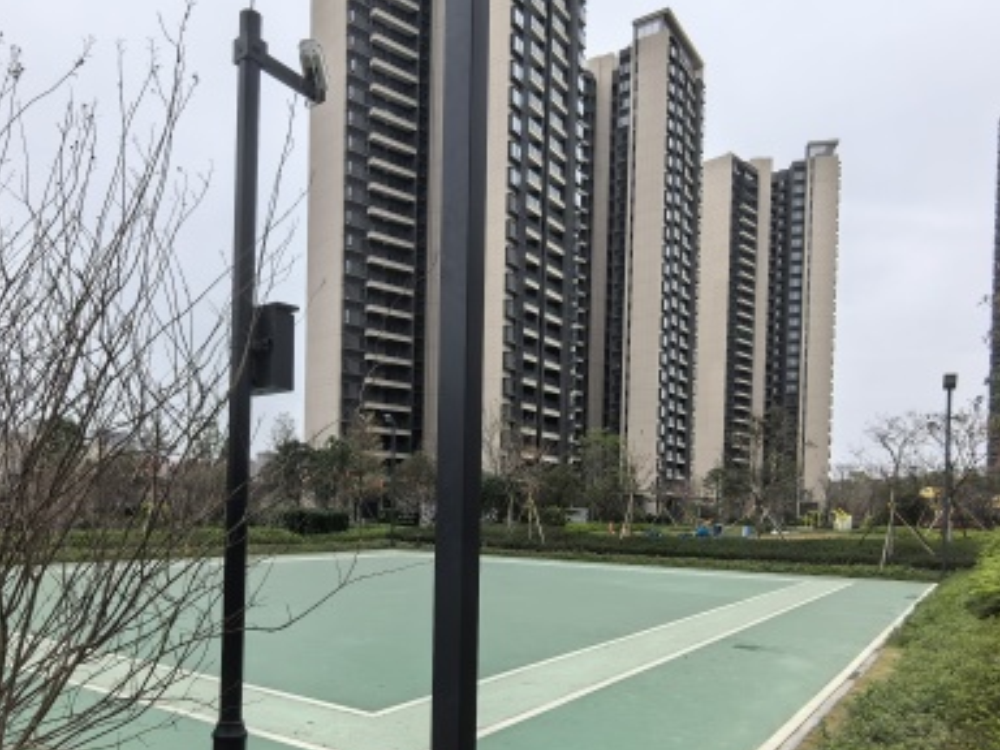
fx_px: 751
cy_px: 523
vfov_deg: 51.7
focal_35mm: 26
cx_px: 400
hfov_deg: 66.7
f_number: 2.2
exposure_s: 1/1045
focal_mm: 1.95
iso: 50
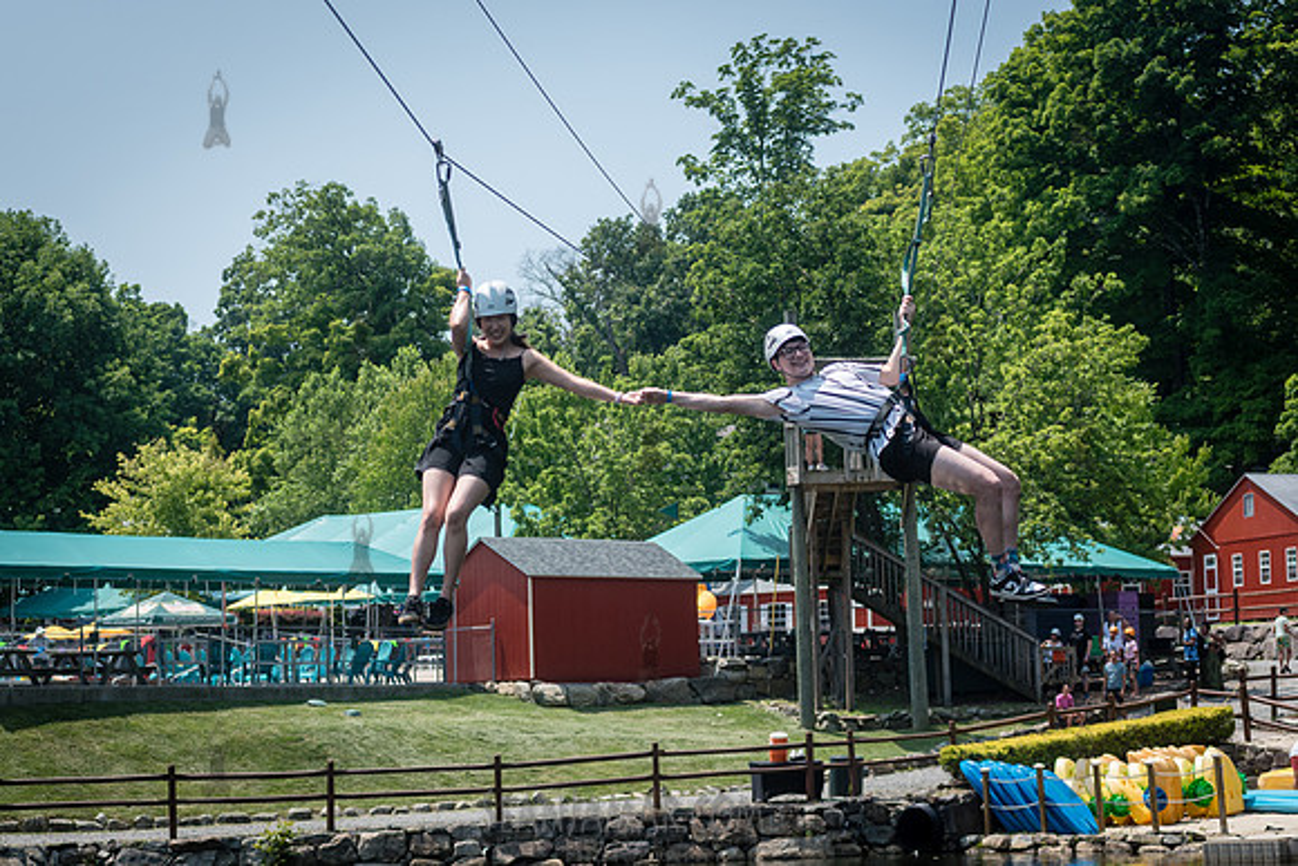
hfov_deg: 22.2
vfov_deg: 14.9
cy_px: 407
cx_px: 585
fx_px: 3313
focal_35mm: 92
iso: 200
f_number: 4
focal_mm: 80
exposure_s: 1/2000
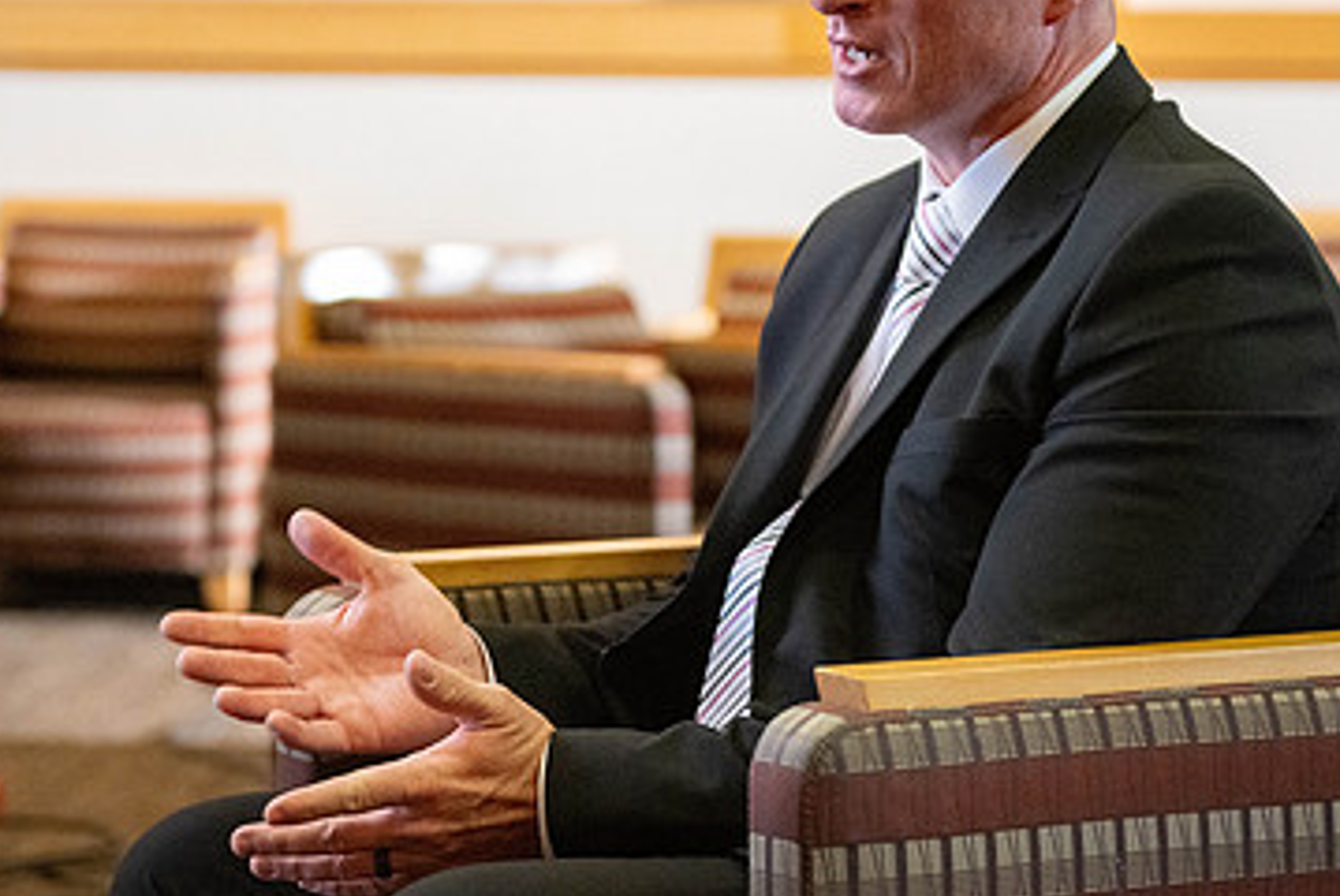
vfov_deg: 12.1
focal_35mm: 113
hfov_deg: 18.1
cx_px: 698
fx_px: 4209
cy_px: 312
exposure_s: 1/320
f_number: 2.8
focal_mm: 70
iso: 6400
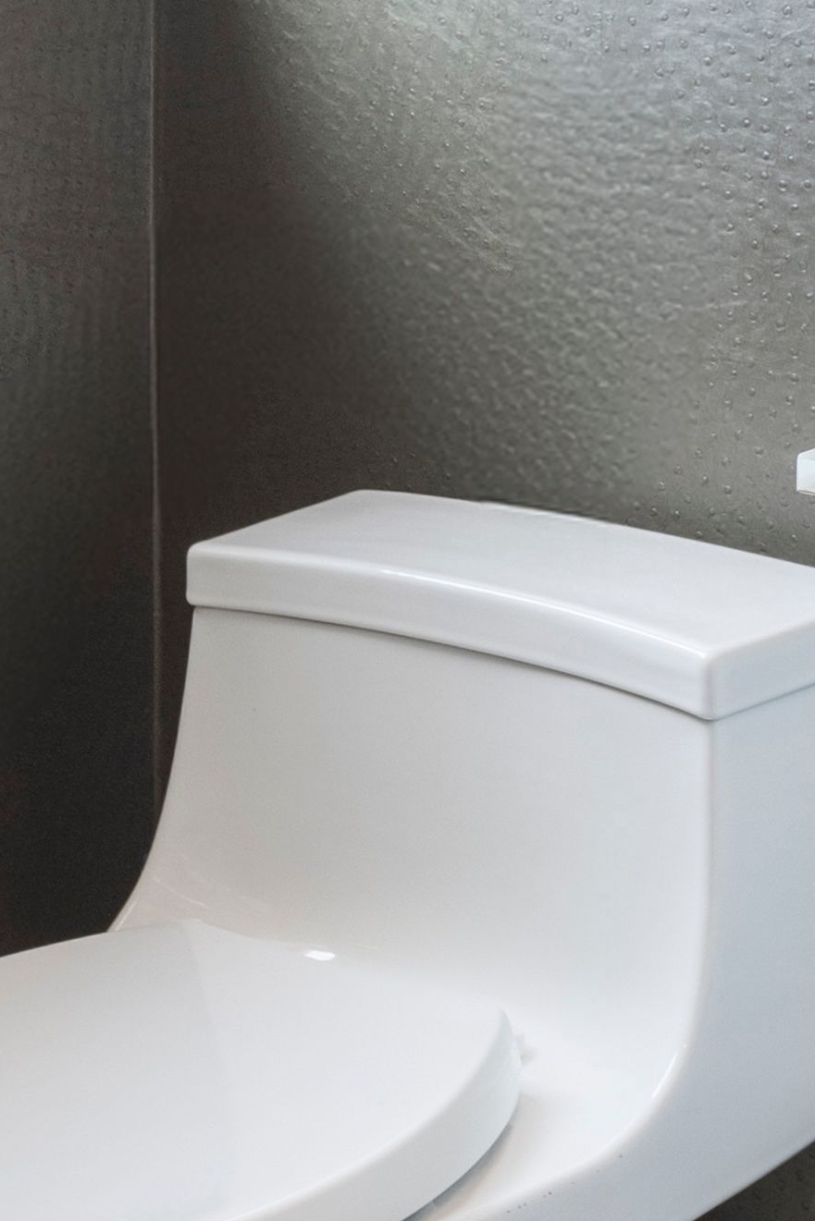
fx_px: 3395
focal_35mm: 100
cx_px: 636
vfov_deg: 19.2
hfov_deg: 13.6
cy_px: -275
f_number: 6.3
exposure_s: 1/2
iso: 320
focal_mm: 16
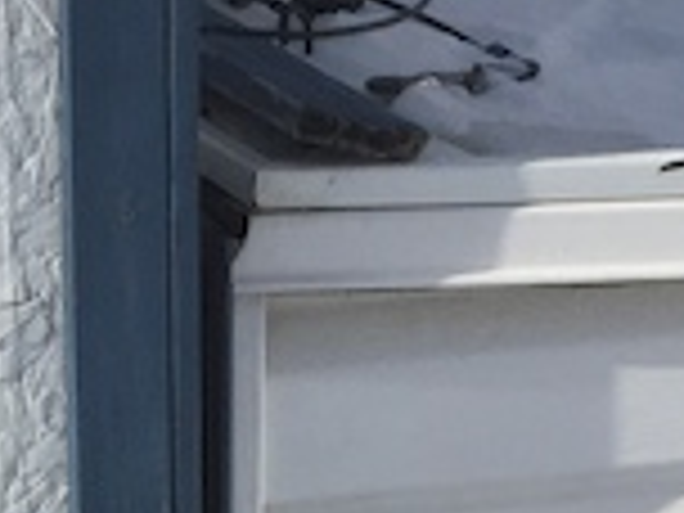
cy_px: 1508
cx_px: -112
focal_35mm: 195
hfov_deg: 10.0
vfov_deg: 6.9
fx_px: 3853
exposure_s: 1/3968
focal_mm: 4.15
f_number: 2.2
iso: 32
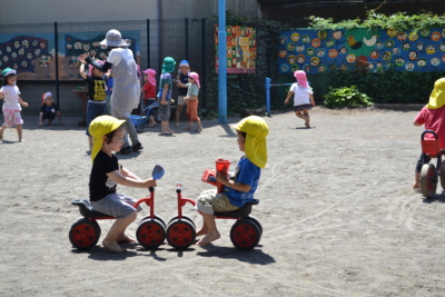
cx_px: 222
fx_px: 835
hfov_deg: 29.9
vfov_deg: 20.2
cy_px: 148
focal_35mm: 68
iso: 100
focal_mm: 45
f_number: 6.3
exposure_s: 1/160
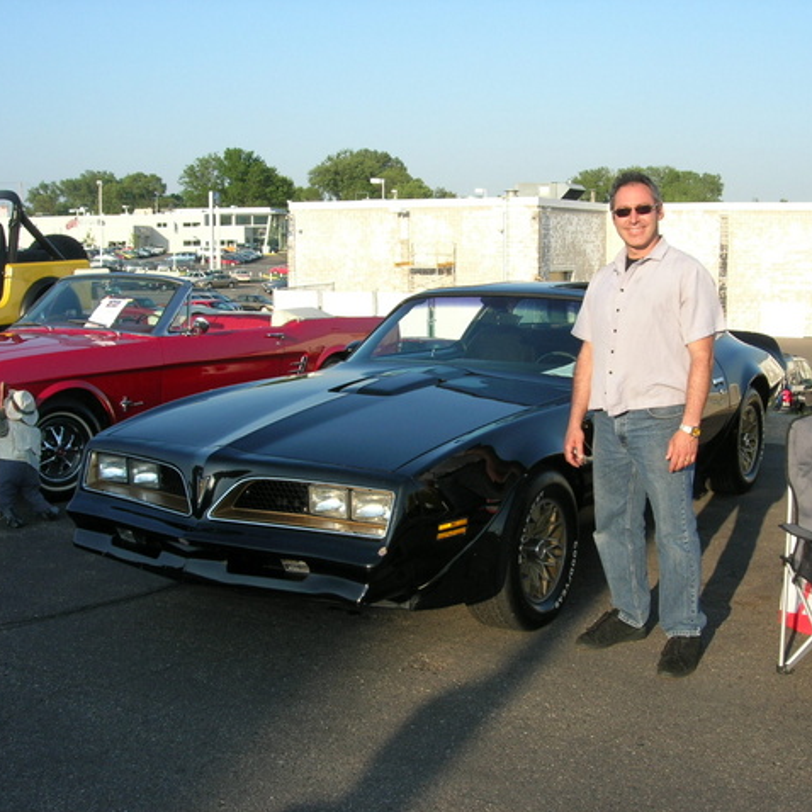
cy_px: 406
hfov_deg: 37.4
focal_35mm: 45
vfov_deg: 37.6
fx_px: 1194
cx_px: 493
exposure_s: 1/396
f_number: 4.8
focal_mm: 7.8
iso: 78
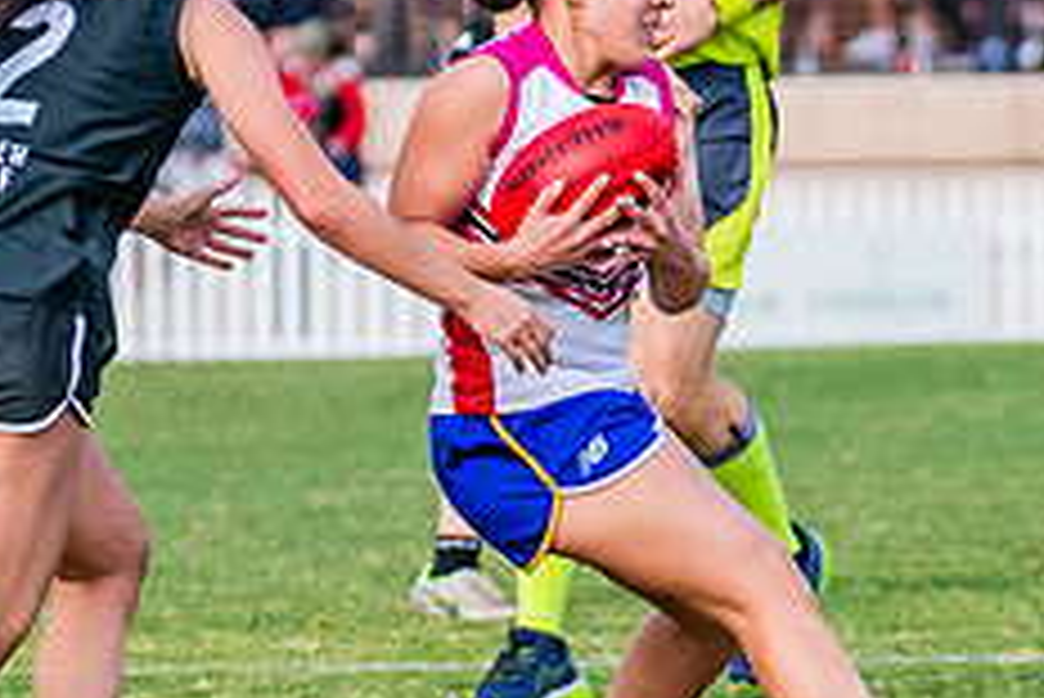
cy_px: 625
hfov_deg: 2.1
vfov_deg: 1.4
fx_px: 28466
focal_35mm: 981
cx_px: 792
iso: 800
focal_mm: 220
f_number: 5.6
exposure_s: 1/1600
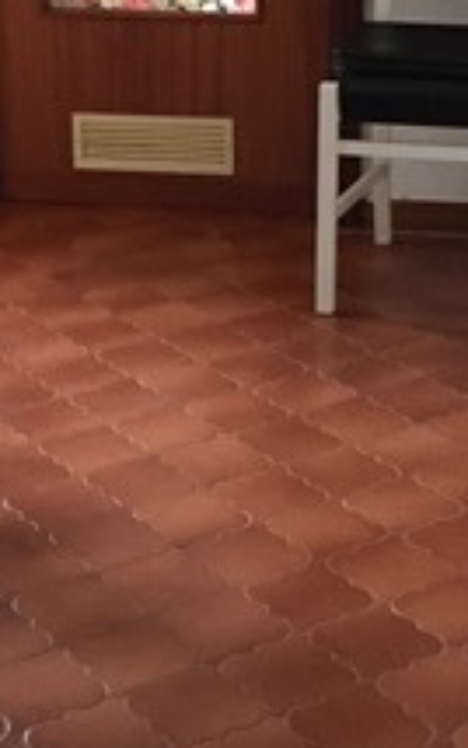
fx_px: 1875
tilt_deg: -16.4
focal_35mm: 92
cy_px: 171
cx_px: 77
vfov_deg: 22.3
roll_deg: +2.8
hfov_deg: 14.1
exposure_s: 1/25
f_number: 2.2
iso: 250
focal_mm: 4.15
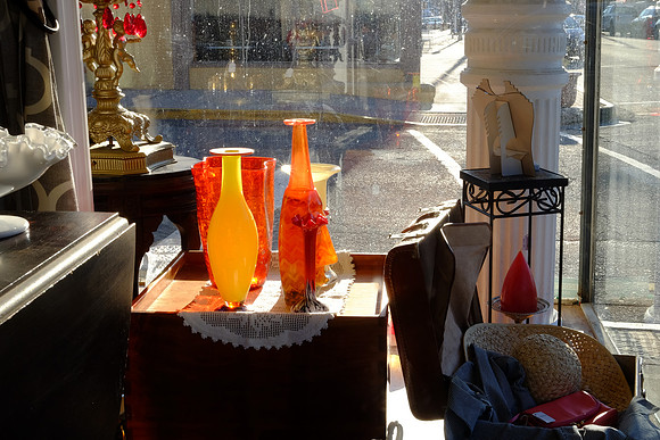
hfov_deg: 36.9
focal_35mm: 54
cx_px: 330
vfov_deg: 25.1
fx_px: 990
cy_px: 220
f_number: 22
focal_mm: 35.8
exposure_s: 1/14
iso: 200
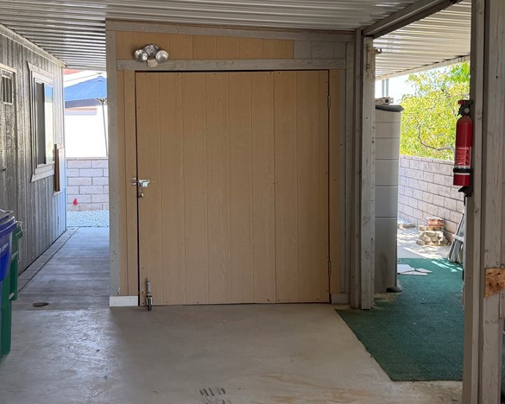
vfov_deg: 36.4
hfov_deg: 44.7
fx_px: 613
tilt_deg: -2.8
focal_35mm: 41
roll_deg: +0.1
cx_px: 224
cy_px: 161
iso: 100
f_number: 1.78
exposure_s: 1/186
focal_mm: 6.76
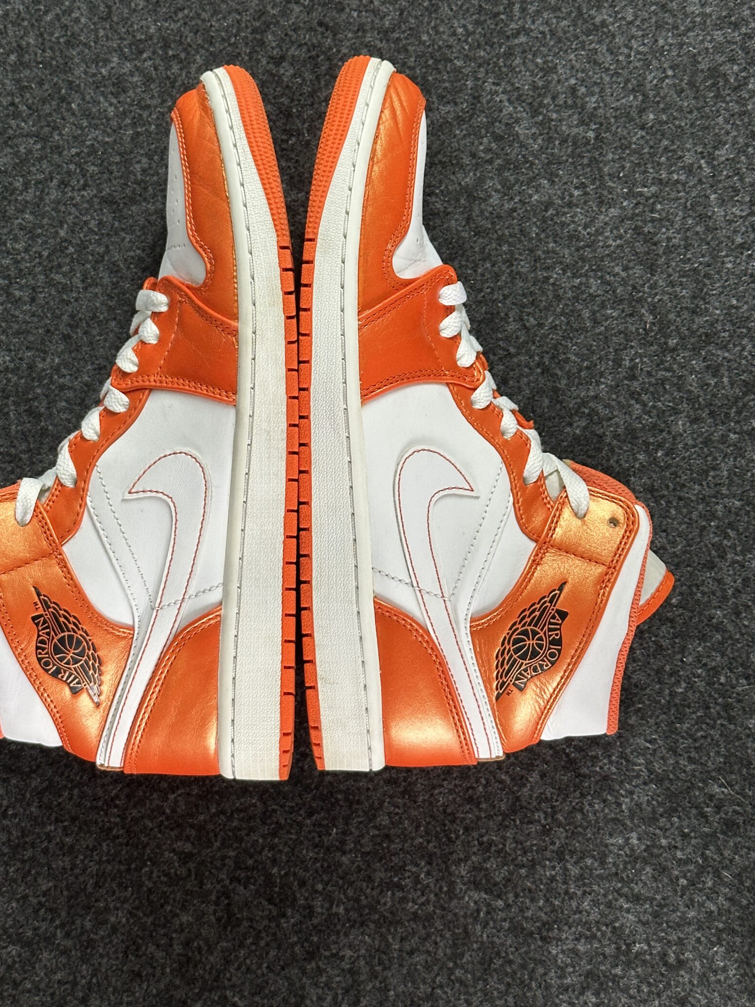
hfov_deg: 24.8
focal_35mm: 59
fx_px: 1716
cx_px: 304
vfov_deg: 32.7
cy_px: 458
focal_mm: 6.86
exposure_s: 1/50
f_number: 1.78
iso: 200
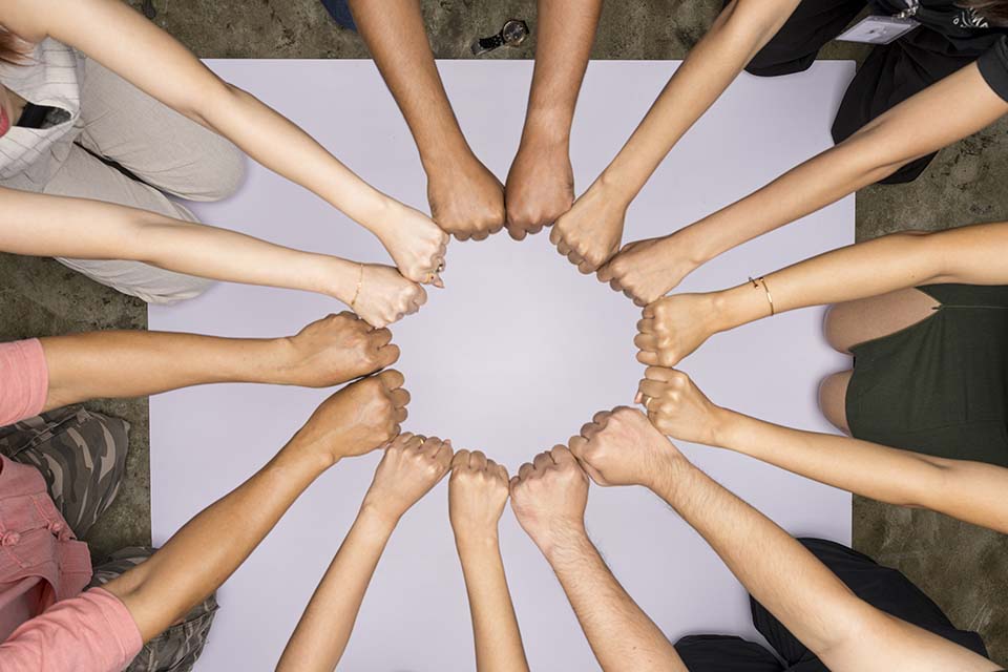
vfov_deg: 38.9
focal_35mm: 34
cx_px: 504
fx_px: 952
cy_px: 336
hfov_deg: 55.8
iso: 64
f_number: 7.1
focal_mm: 34
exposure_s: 1/200
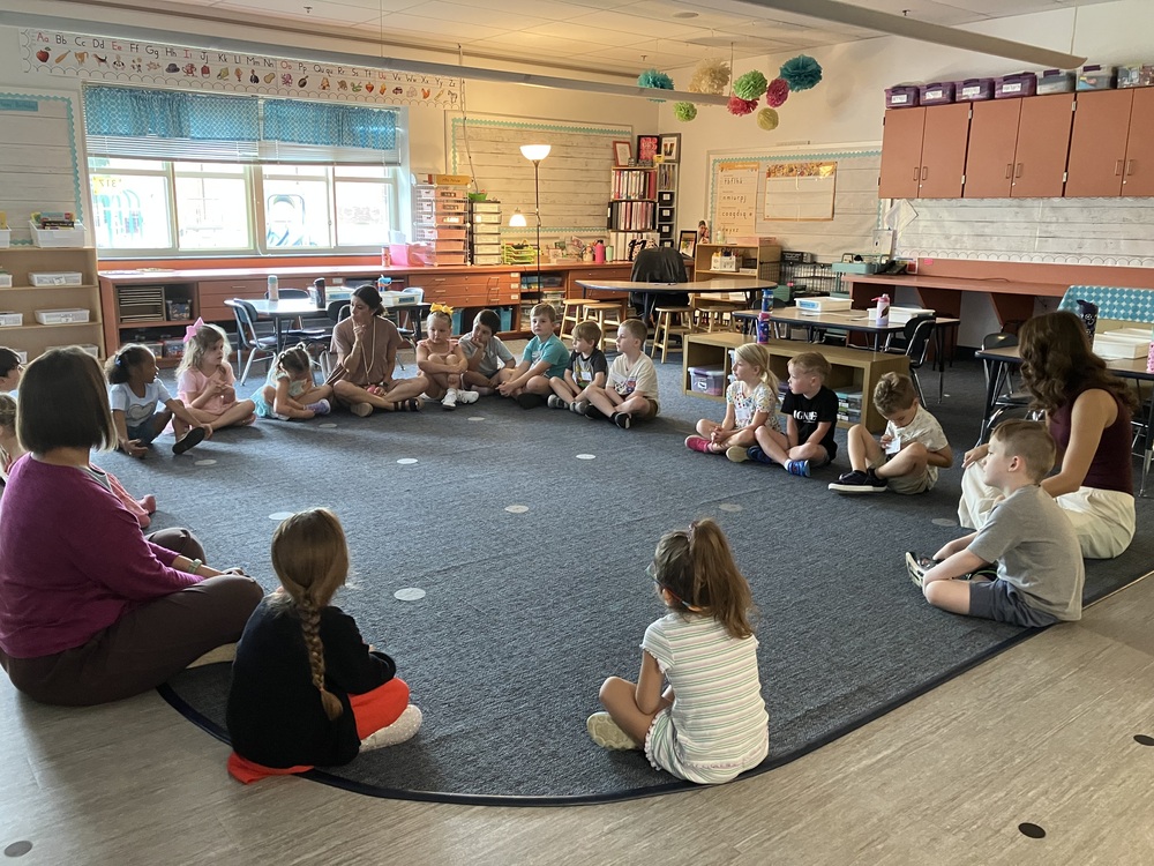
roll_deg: -1.2
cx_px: 577
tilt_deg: -11.1
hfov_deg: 63.4
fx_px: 933
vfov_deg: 49.7
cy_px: 433
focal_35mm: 28
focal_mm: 3.99
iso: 320
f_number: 1.8
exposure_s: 1/30
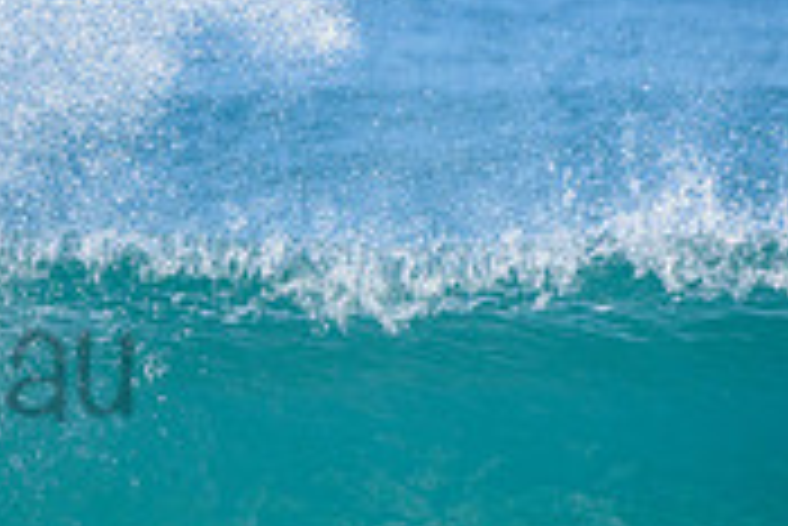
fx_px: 36628
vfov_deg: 0.8
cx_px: -342
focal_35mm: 1672
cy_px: 312
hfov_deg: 1.2
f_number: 5.6
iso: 200
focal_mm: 500
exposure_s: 1/2000
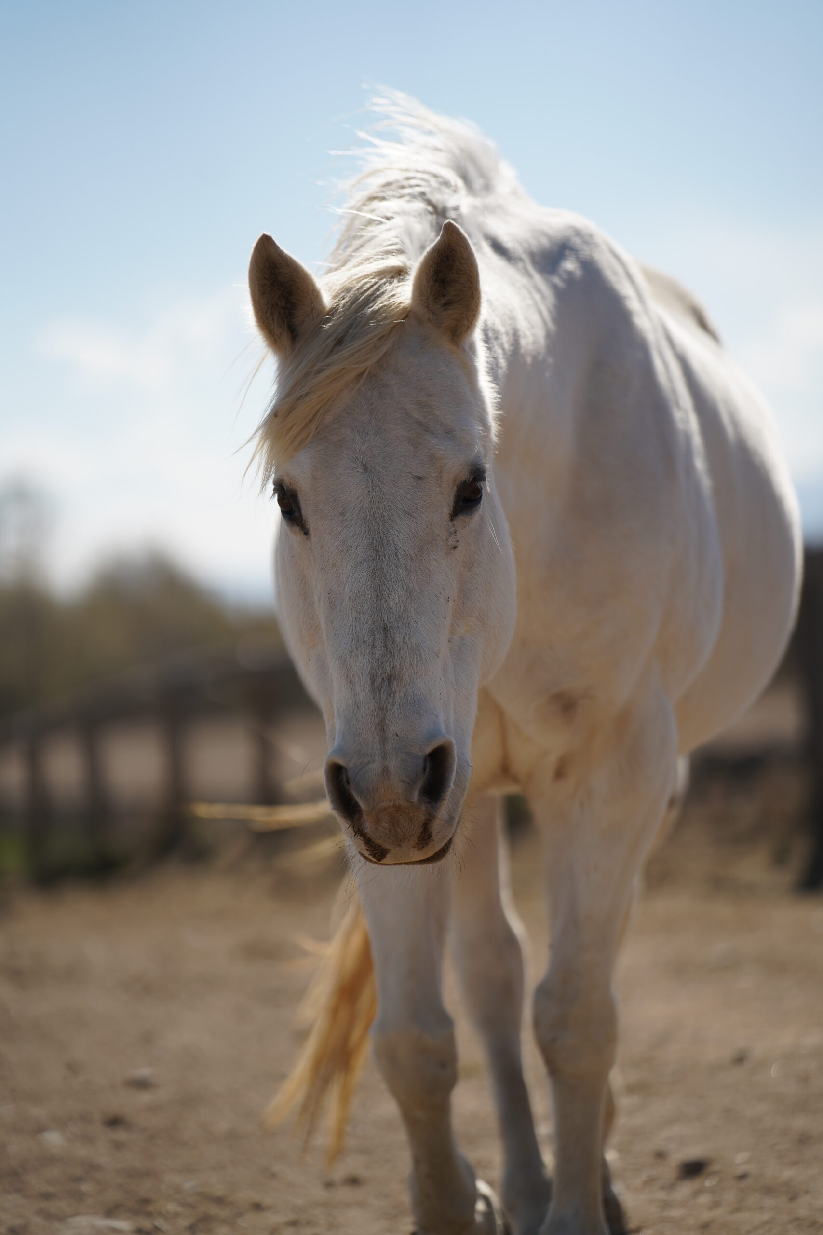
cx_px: 412
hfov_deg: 9.1
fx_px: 5143
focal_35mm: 150
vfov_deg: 13.7
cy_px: 618
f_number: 2.8
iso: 160
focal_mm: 150
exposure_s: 1/5000
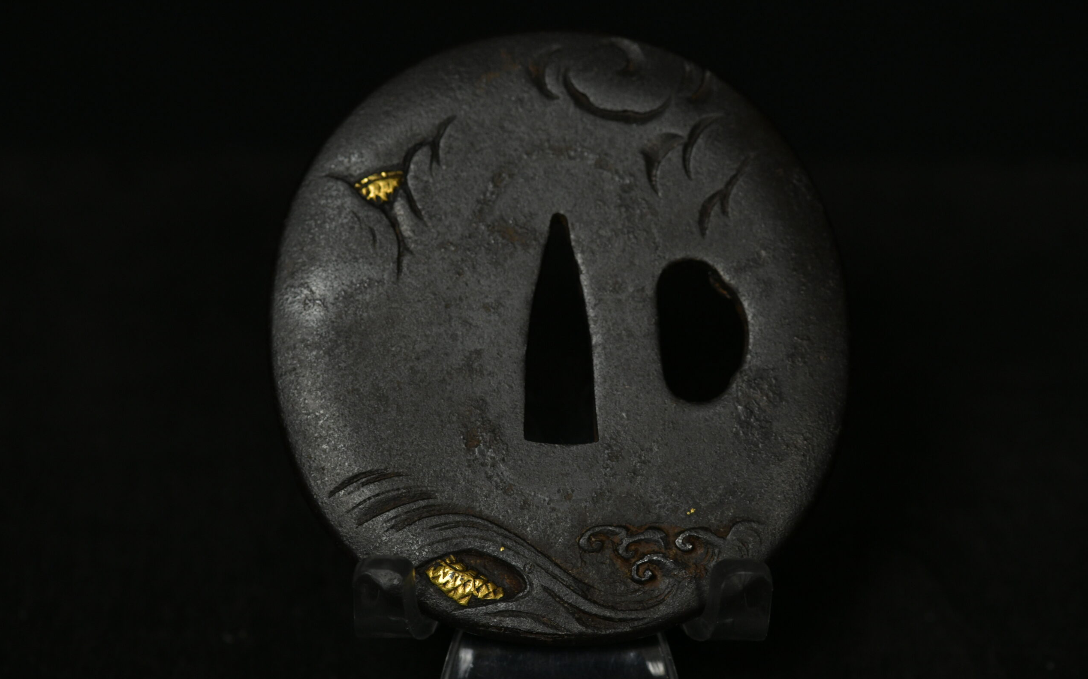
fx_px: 3202
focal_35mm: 108
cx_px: 548
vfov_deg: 12.1
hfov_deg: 19.3
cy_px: 331
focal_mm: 105
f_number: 9
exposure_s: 1/125
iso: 1800
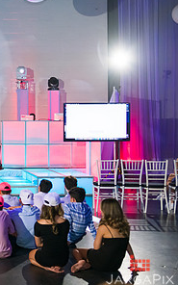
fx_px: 528
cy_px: 119
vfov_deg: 30.1
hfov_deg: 17.4
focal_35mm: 68
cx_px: -81
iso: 1600
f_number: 3.2
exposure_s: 1/125
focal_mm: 34
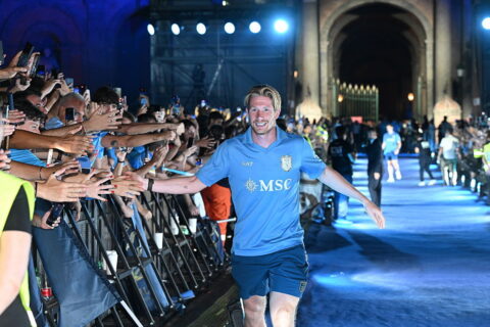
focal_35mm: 93
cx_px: 245
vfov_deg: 14.7
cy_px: 164
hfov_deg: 21.9
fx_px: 1266
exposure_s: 1/200
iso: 3200
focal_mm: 93
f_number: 5.6
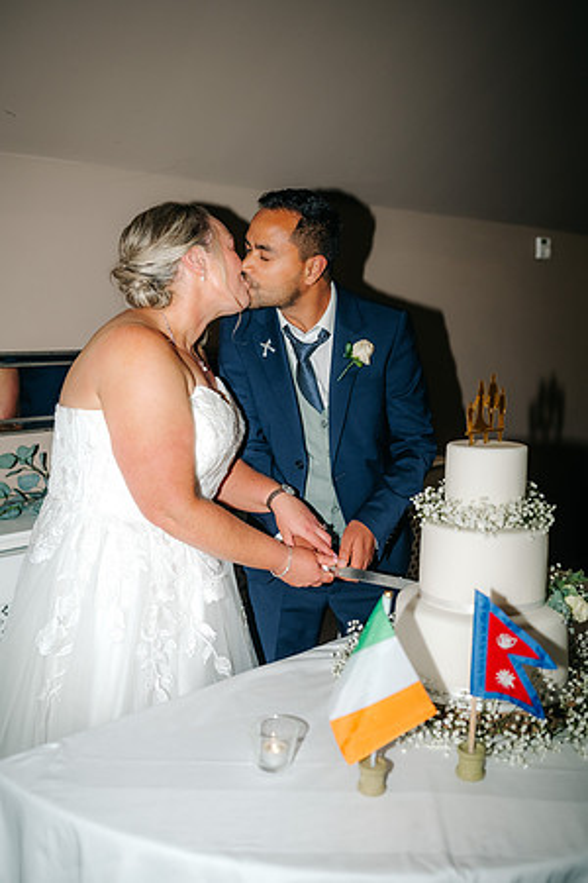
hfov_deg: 37.9
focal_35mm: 35
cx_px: 294
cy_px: 442
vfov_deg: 54.4
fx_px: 857
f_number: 2.2
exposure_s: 1/200
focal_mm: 35
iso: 320
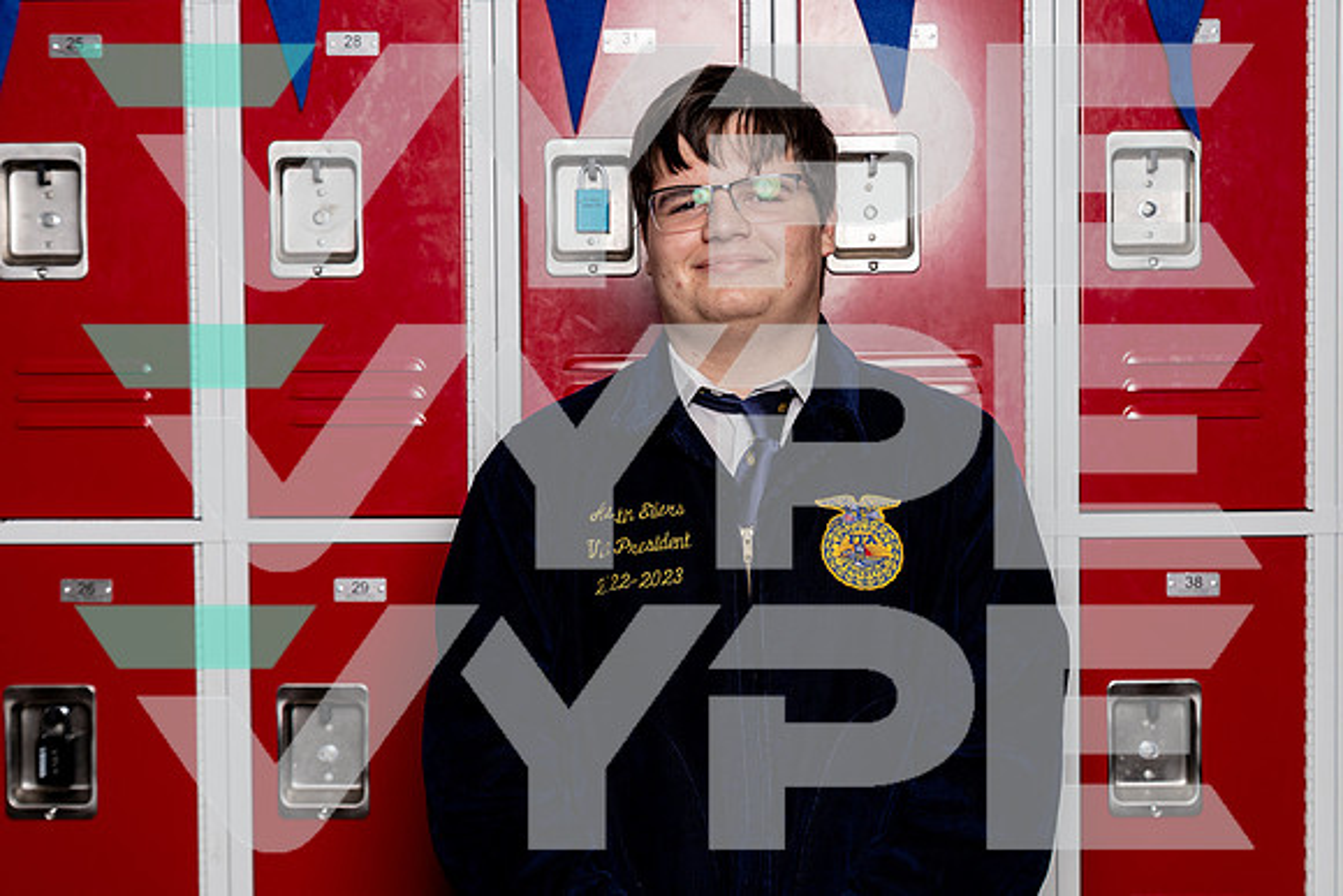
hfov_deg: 35.0
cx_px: 672
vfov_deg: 23.8
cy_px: 448
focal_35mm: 57
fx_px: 2127
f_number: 5.6
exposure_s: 1/250
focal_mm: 57
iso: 160
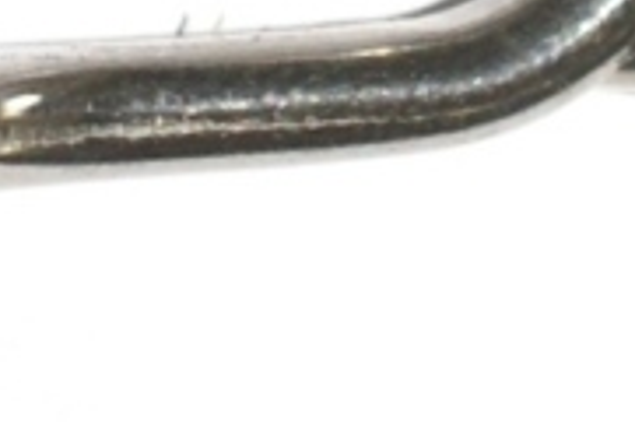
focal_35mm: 297
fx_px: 5240
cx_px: 863
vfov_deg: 4.6
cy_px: -188
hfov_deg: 6.9
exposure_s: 1/60
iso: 400
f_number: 6.3
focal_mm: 35
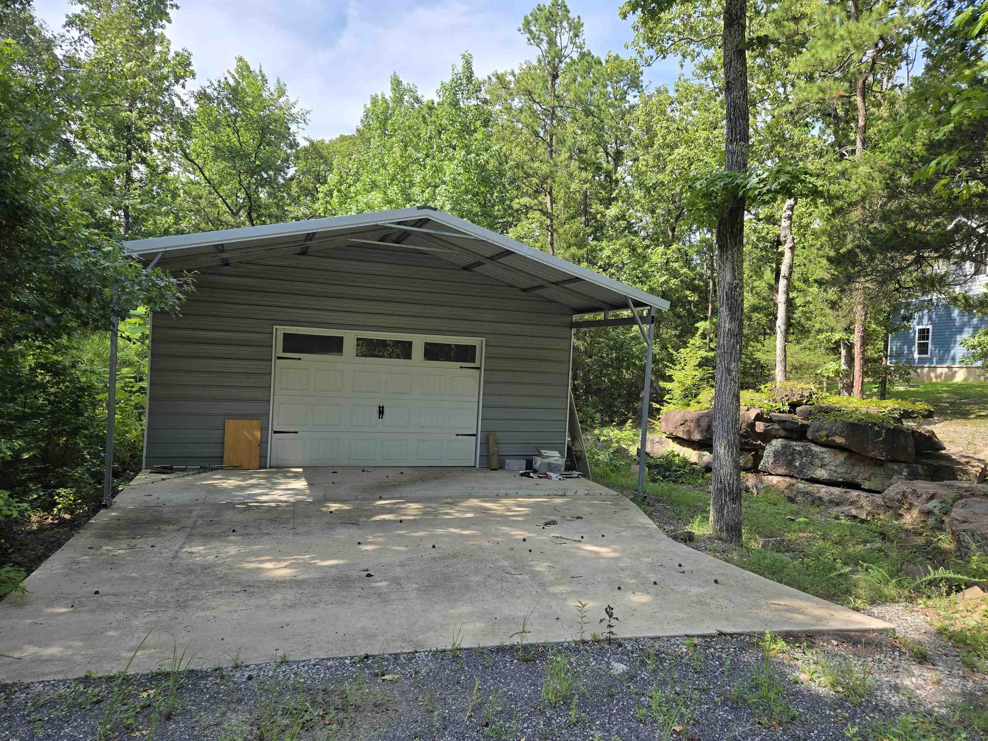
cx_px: 514
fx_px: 685
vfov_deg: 56.8
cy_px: 377
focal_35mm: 24
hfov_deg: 71.6
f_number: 1.8
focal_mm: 5.4
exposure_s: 1/952
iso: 25
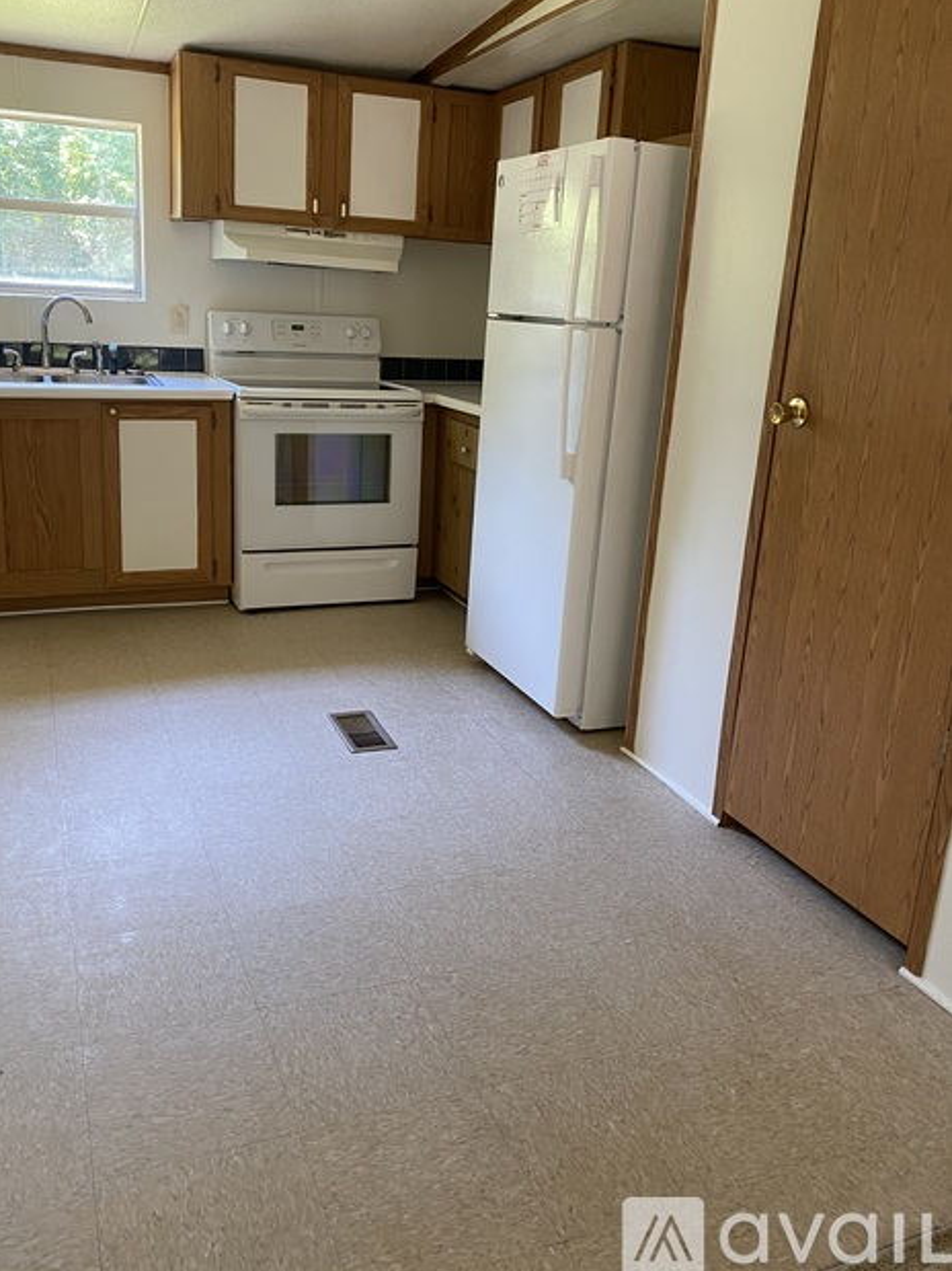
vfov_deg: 63.4
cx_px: 441
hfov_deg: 49.7
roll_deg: -3.0
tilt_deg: -13.2
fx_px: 1027
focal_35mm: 28
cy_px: 594
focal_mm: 4.25
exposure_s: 1/60
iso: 160
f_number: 1.8
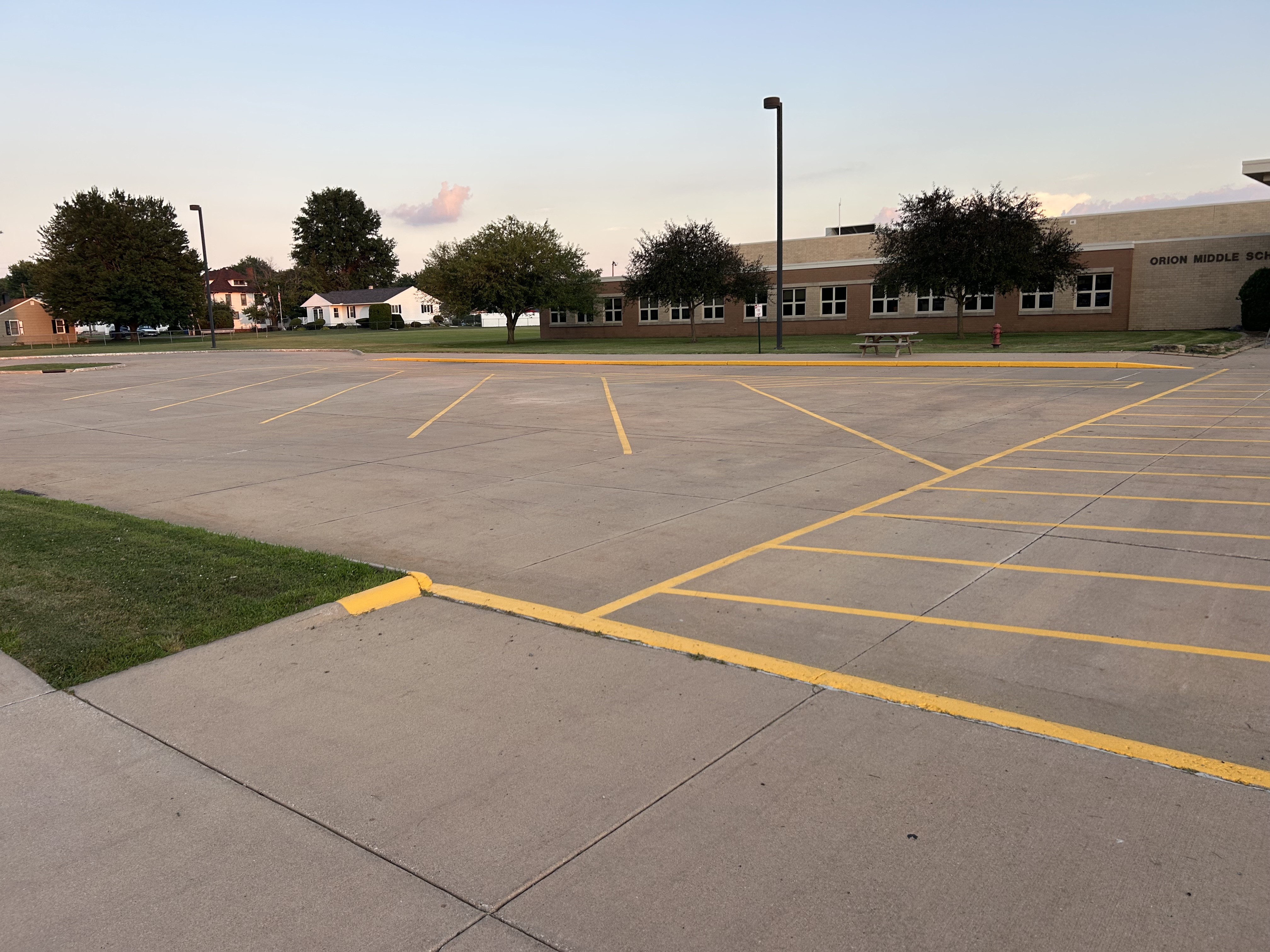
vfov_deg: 53.1
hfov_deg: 67.3
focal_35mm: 26
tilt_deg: -7.3
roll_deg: +3.7
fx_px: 954
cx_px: 635
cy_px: 476
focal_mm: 5.7
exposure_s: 1/397
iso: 50
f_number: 1.5
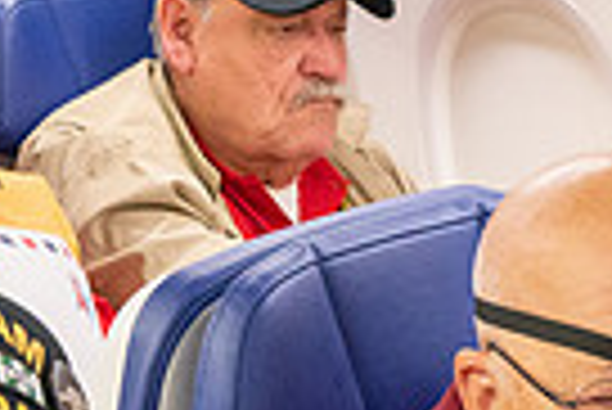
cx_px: 621
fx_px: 1736
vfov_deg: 12.9
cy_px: 568
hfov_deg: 19.4
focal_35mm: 102
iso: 10000
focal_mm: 24
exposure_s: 1/60
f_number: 6.3
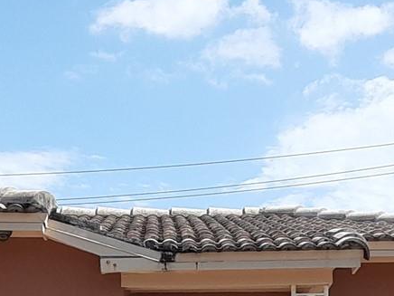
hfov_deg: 19.8
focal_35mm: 99
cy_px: 463
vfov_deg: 13.9
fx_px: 1127
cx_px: 172
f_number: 1.9
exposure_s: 1/1441
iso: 40
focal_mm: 2.91
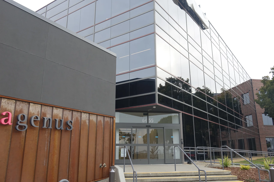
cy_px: 91
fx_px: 236
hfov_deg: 60.3
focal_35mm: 31
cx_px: 137
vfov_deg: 42.3
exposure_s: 1/200
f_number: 3.2
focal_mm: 11.35
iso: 125
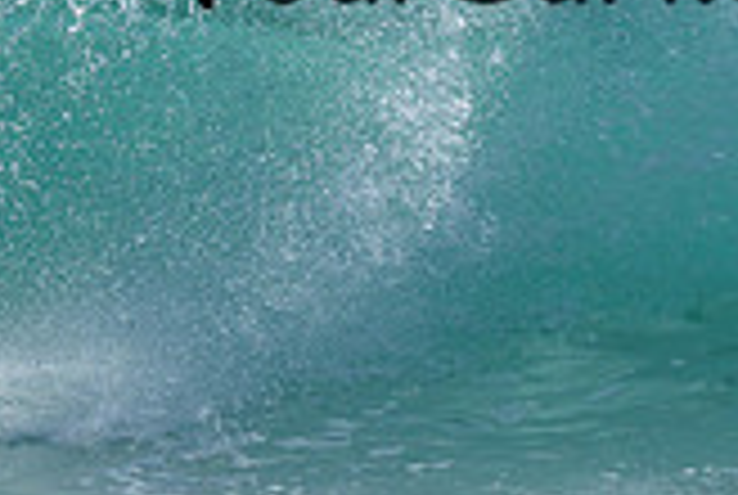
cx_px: 644
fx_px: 57976
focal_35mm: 2823
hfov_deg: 0.7
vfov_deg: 0.5
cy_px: -101
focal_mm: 800
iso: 140
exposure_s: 1/2000
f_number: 6.3
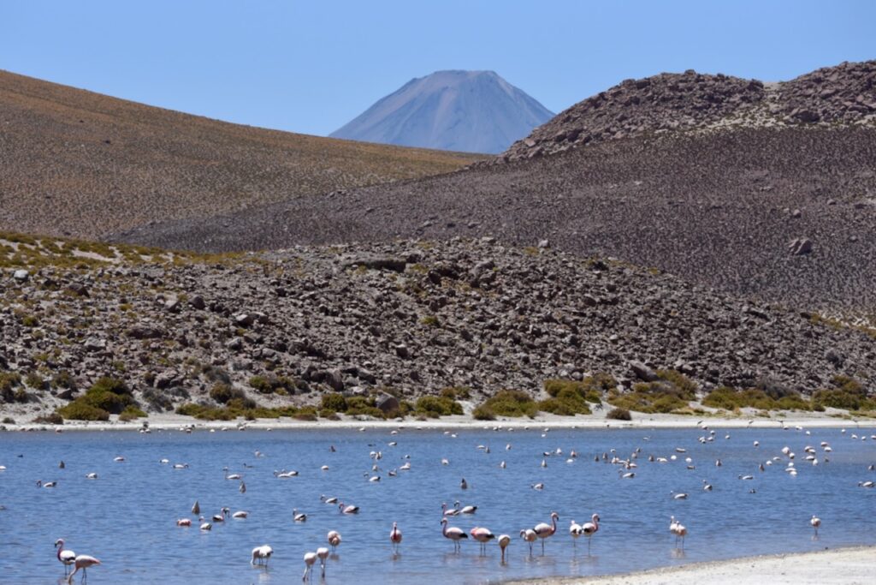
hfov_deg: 10.5
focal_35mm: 195
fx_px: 4745
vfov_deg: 7.0
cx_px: 438
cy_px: 292
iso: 800
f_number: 9
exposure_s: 1/4000
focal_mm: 195
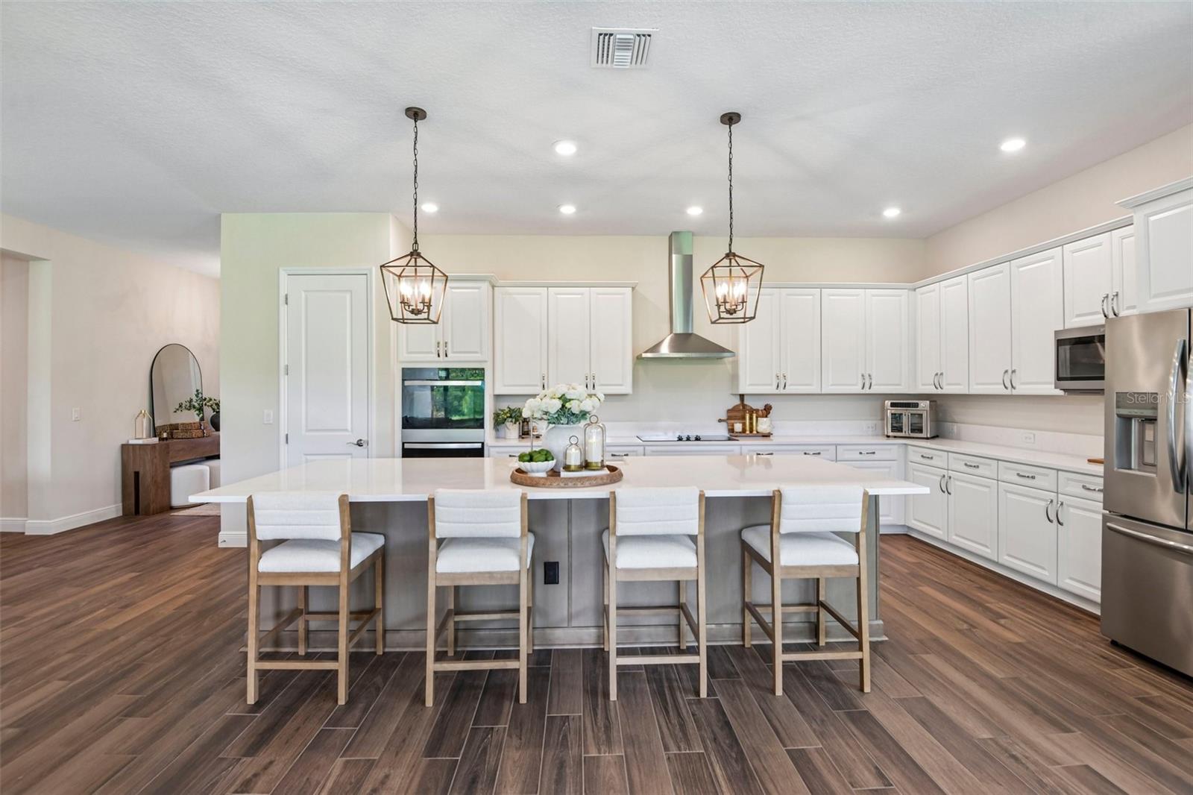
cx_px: 596
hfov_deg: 96.7
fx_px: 530
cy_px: 398
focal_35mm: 16
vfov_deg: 73.7
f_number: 8
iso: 400
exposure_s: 1/25
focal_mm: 16
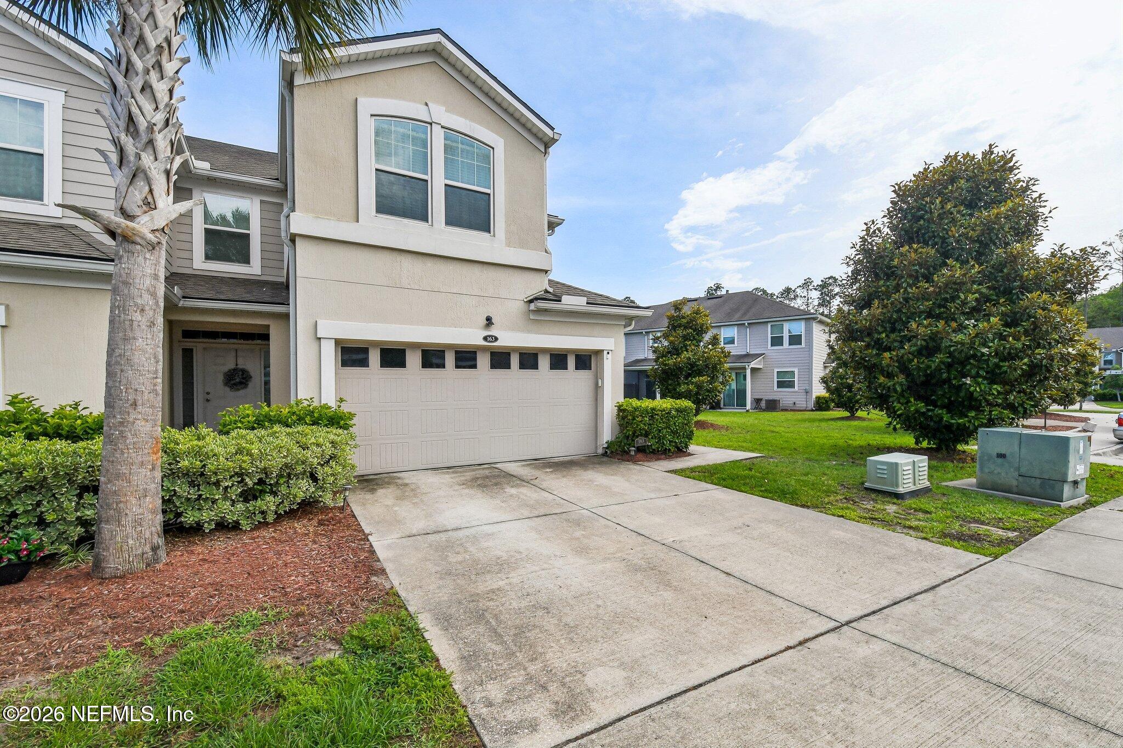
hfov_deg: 100.4
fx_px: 468
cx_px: 562
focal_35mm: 15
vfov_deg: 77.3
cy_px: 374
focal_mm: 10
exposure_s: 1/800
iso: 400
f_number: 8
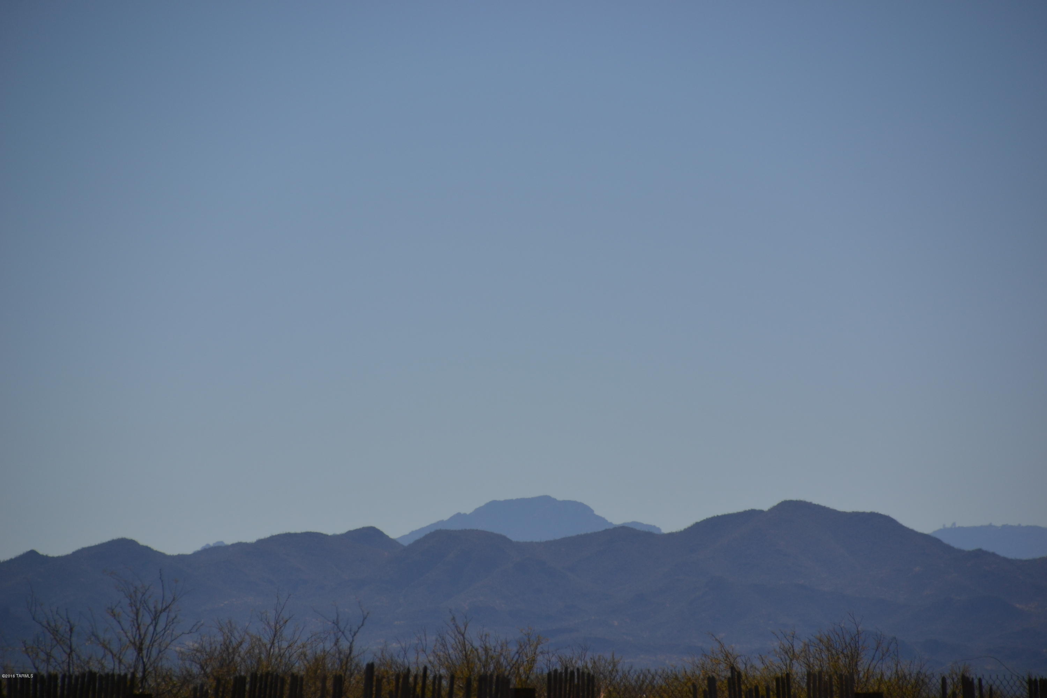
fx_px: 8070
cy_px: 349
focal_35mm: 278
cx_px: 524
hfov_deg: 7.4
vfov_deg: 5.0
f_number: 6.3
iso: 140
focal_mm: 185
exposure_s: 1/2000
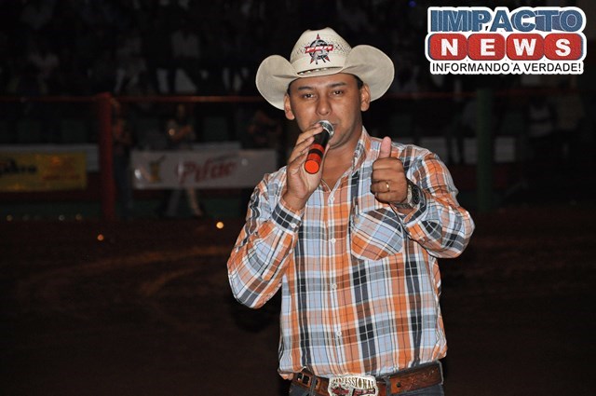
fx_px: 2604
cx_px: 298
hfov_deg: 13.1
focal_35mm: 158
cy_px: 198
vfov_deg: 8.7
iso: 800
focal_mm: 105
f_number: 5.6
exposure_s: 1/60
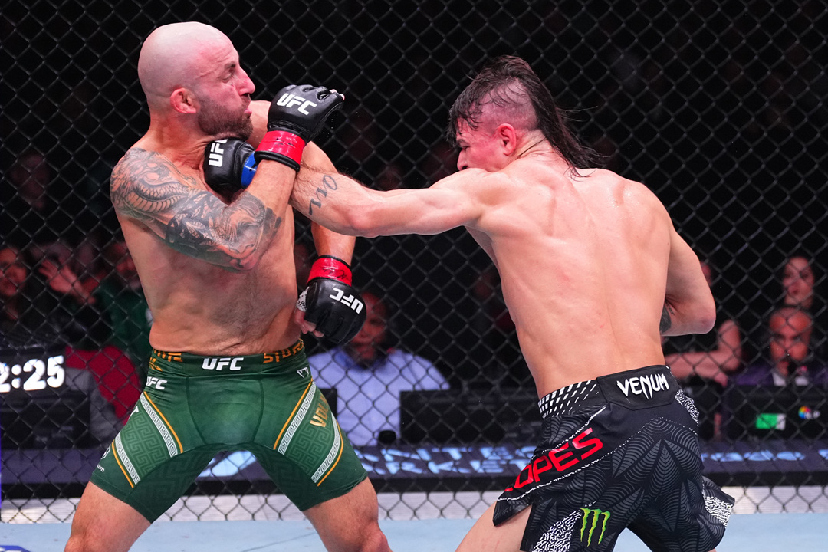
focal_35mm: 70
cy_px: 276
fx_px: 1610
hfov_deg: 28.8
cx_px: 414
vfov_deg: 19.5
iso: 3200
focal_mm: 70
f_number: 2.8
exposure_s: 1/1600
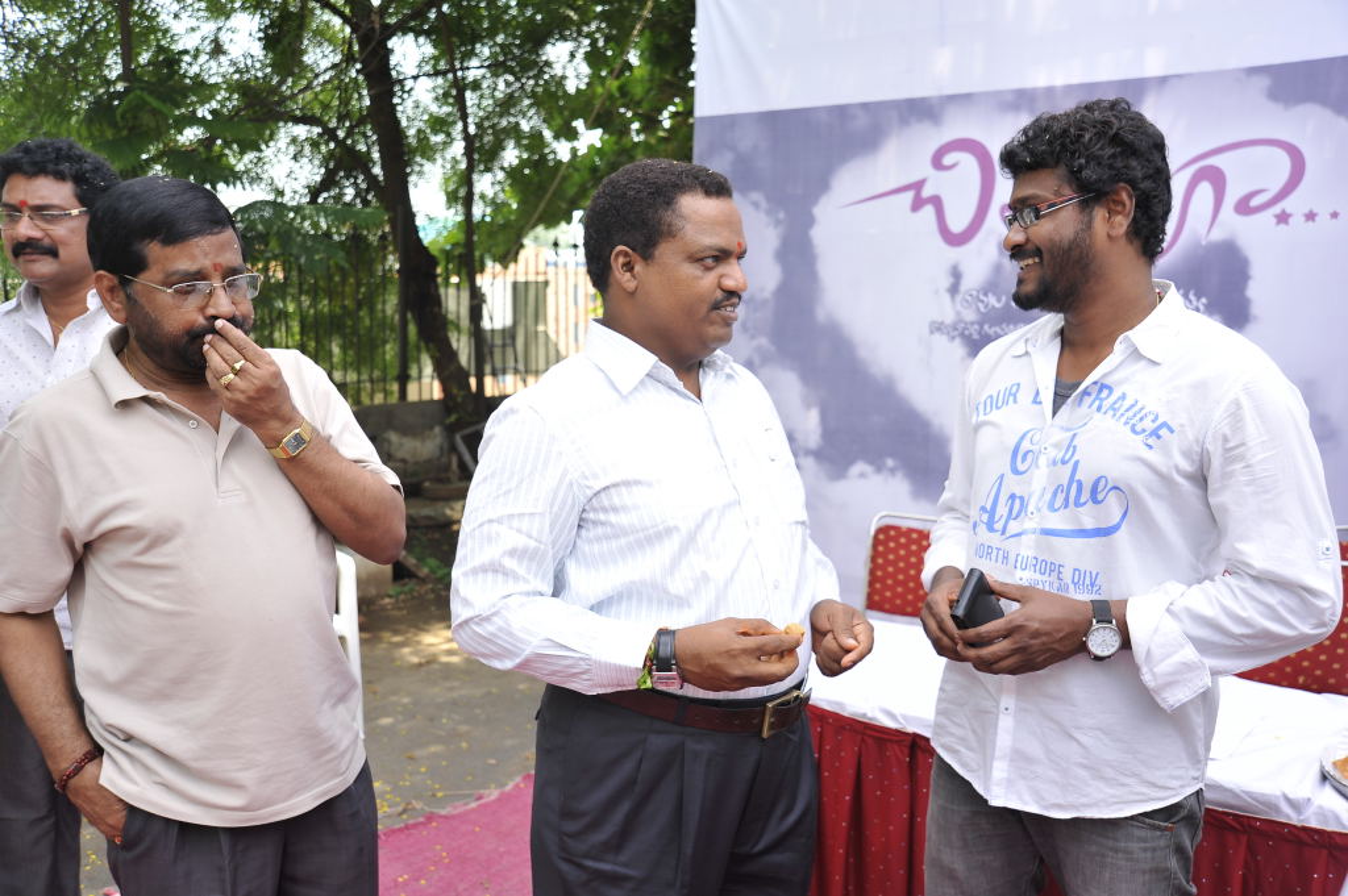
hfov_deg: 55.8
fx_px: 1272
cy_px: 448
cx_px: 674
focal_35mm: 34
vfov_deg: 38.8
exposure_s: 1/160
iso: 250
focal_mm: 34
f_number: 5
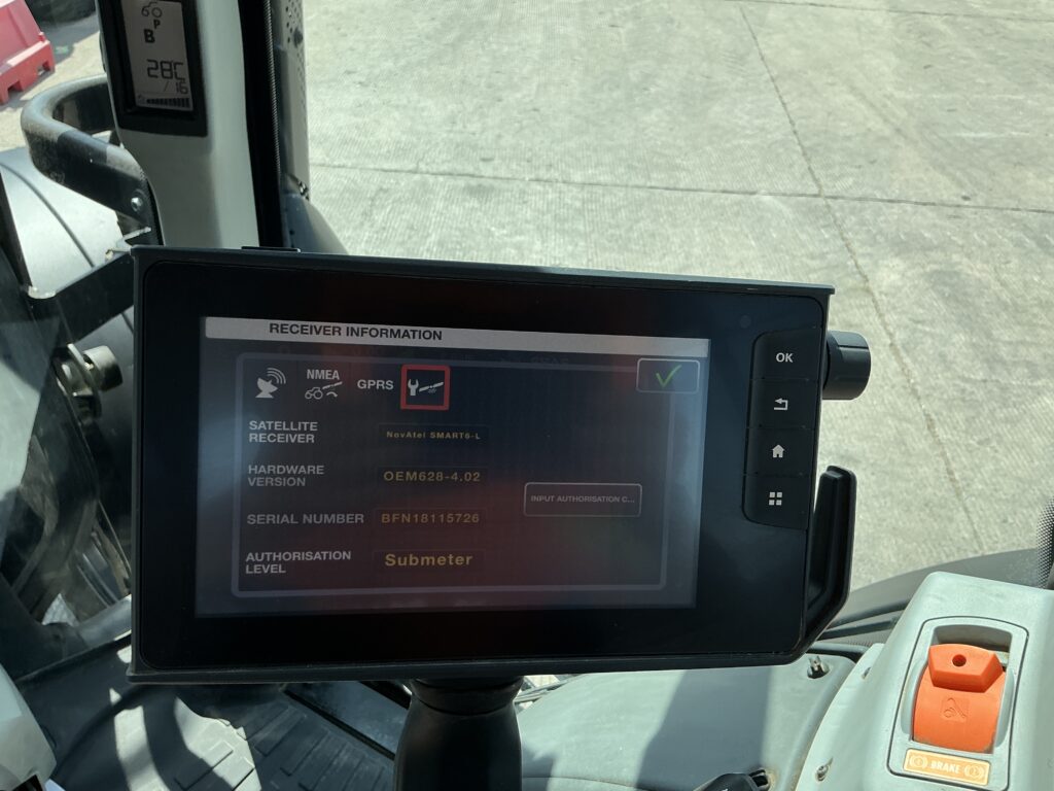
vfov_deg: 49.7
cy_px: 396
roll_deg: -2.3
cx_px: 527
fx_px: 853
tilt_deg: -35.1
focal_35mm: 28
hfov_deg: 63.4
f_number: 1.8
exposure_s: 1/792
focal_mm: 3
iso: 25
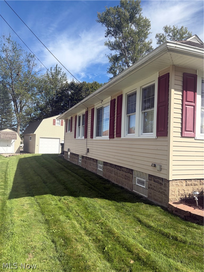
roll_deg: -2.2
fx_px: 204
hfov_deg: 53.1
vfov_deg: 67.3
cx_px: 102
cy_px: 136
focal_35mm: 26
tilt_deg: +3.6
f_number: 1.6
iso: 50
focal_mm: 5.96
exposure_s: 1/2985
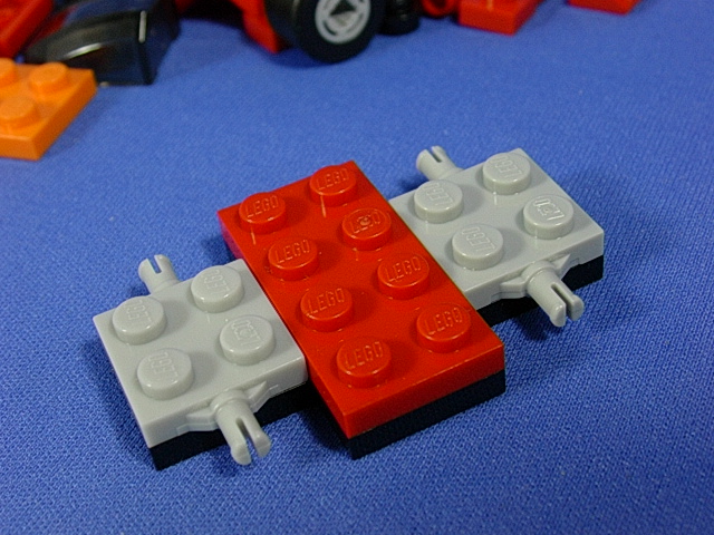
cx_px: 357
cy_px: 268
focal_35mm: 60
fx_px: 1238
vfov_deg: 24.4
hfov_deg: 32.2
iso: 70
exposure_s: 1/10.9
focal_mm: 9
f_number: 3.4
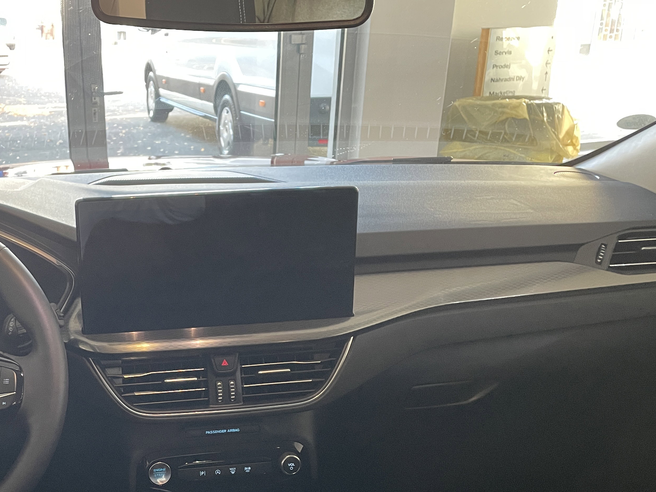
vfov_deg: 33.5
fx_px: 796
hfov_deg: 43.6
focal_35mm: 42
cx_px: 179
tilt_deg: -23.7
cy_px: 381
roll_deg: +1.0
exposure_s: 1/58
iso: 320
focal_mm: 4.2
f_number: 1.6
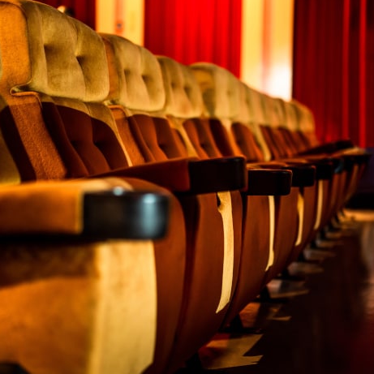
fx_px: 868
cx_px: 193
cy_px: 187
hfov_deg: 24.3
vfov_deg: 24.3
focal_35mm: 71
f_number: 1.8
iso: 800
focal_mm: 55
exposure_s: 1/50
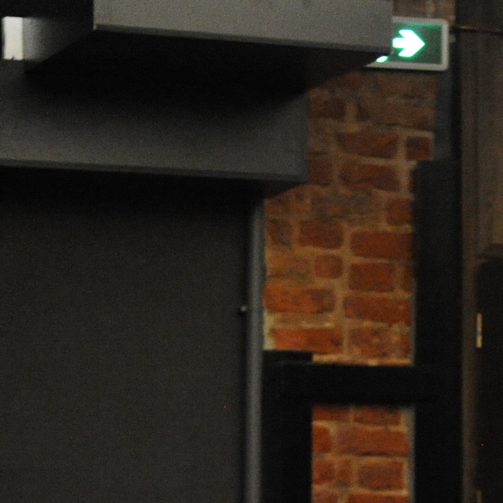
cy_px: 588
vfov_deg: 9.9
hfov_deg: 9.9
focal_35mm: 175
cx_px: 454
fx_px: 2877
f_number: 1.8
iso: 6400
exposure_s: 1/80
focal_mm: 50
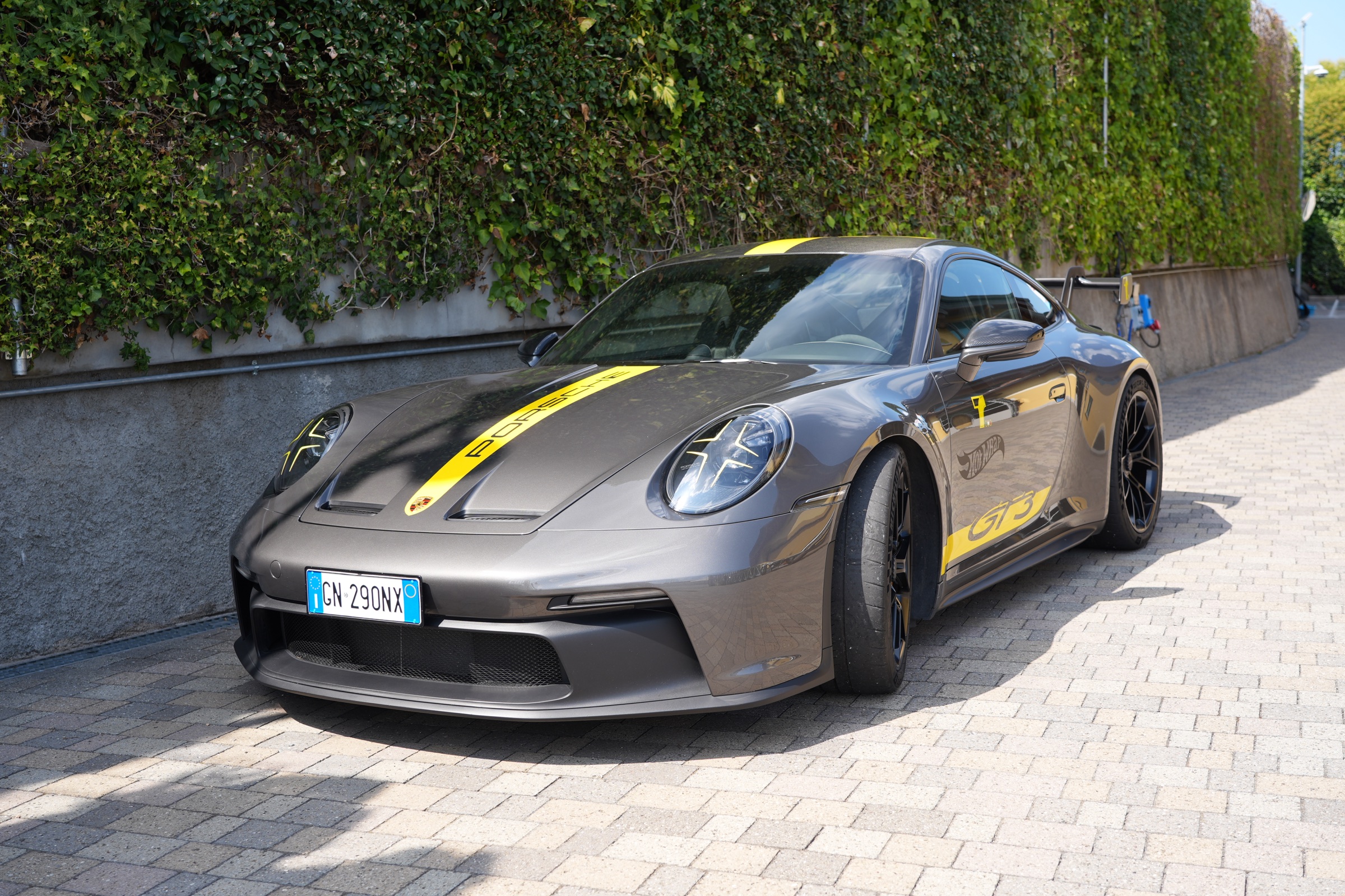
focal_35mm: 38
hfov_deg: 50.7
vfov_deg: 35.1
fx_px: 1420
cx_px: 672
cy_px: 448
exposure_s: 1/320
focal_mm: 38
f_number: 4.5
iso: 100
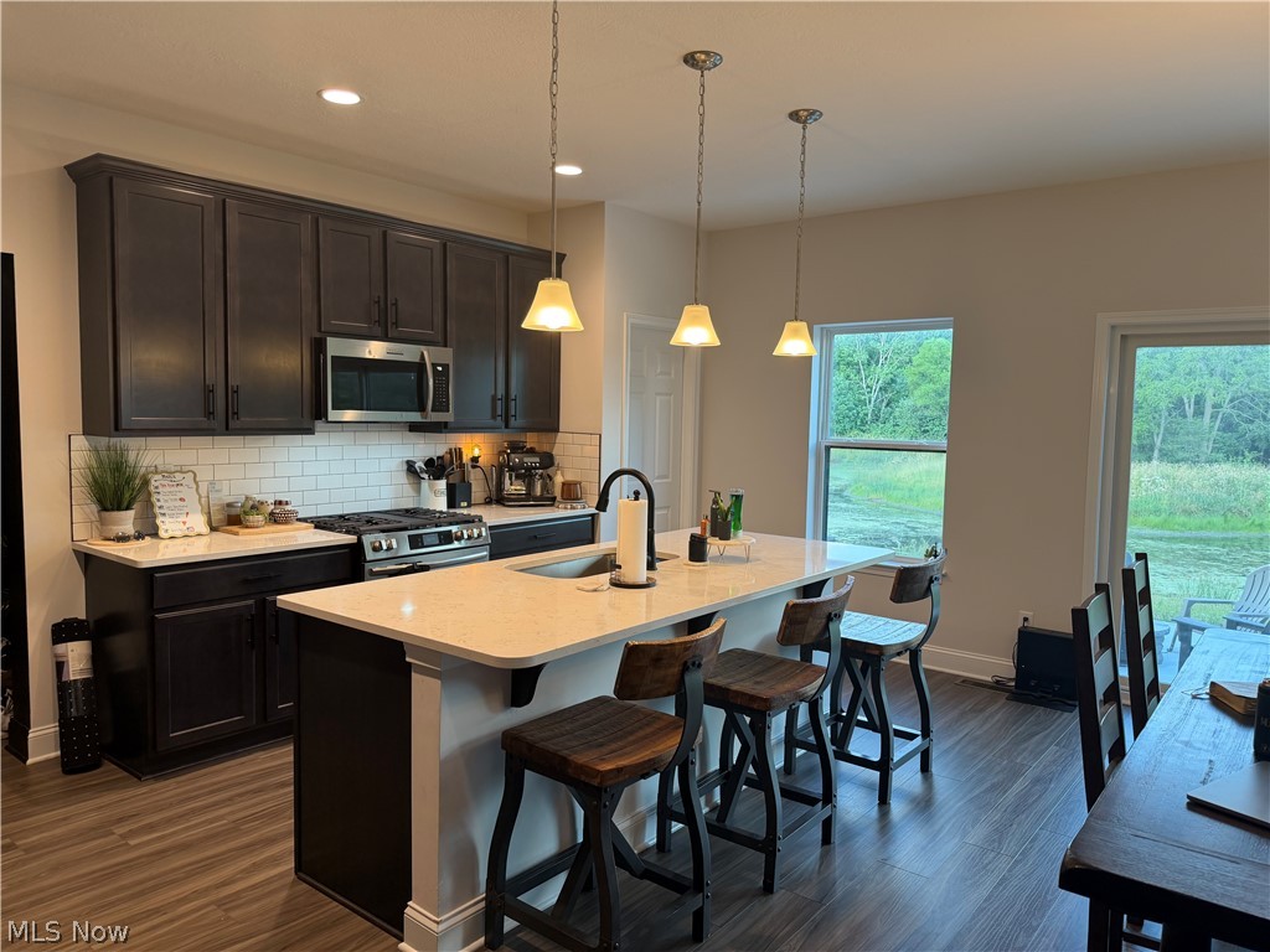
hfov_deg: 71.6
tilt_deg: -3.5
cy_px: 476
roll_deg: -0.2
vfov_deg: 56.8
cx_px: 635
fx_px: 881
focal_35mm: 24
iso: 160
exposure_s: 1/120
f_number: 1.78
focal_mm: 6.76
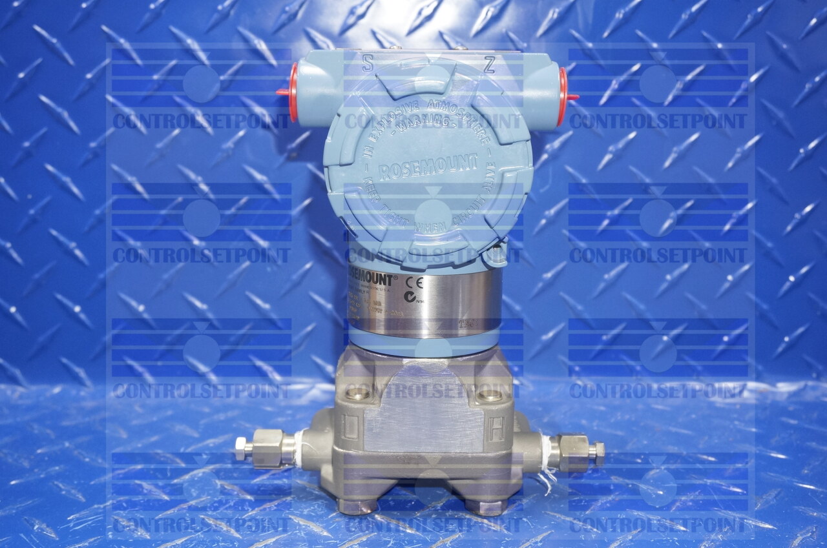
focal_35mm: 42
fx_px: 963
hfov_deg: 46.5
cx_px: 414
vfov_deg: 31.8
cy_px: 274
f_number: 5.6
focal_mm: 28
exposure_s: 1/40
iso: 800
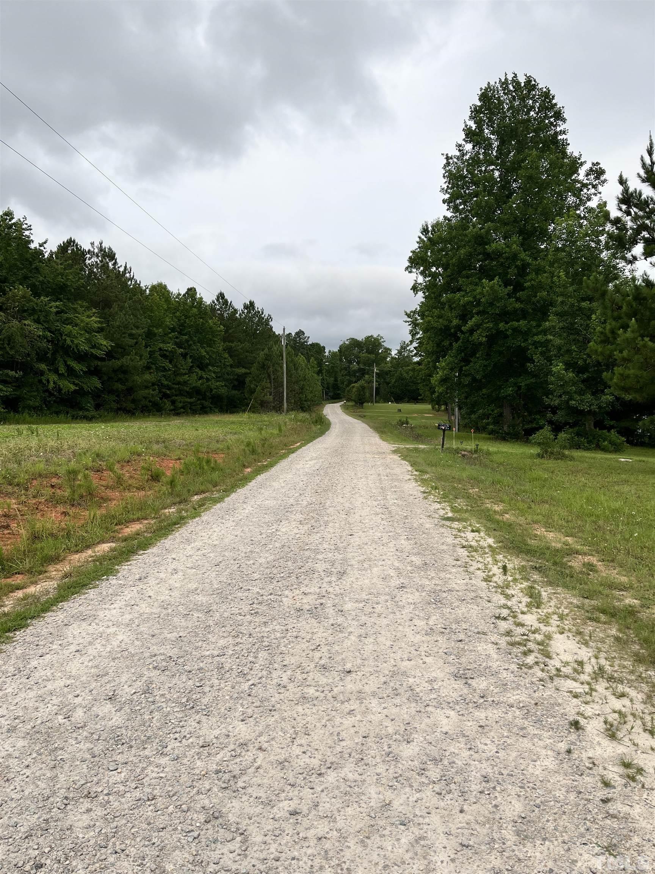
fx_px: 656
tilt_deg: -4.8
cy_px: 437
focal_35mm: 26
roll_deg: +0.4
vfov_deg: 67.3
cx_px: 328
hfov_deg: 53.1
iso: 50
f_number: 1.6
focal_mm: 5.1
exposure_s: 1/598
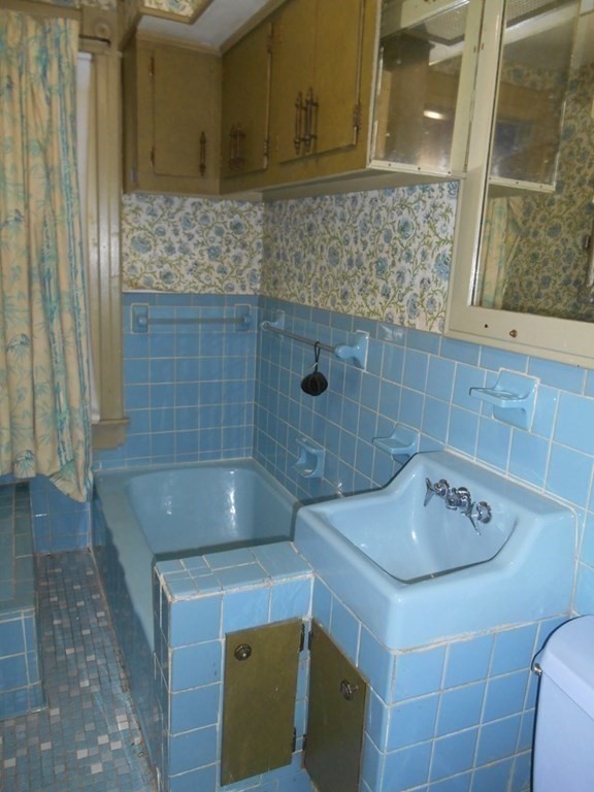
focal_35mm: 26
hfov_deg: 53.1
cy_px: 396
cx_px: 297
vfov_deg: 67.3
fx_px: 595
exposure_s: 1/25
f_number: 3.4
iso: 200
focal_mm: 4.7
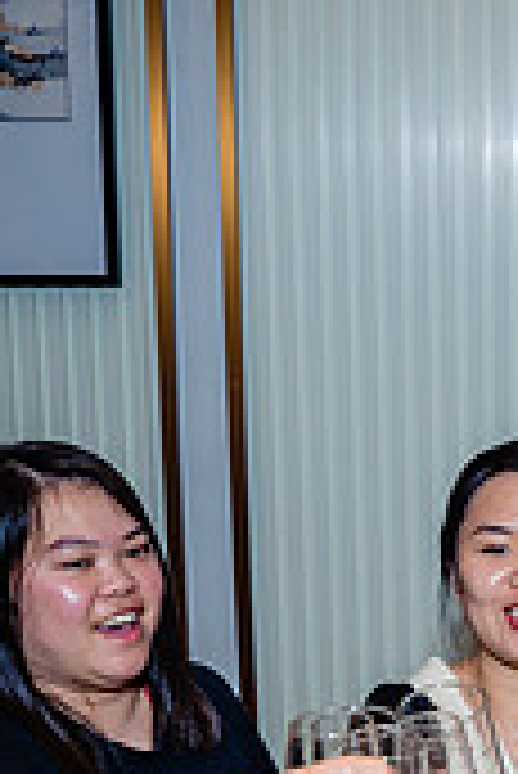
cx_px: 824
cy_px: 578
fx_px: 1745
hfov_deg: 15.3
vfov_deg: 24.8
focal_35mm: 81
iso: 1250
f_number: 4
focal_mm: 24
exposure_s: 1/160
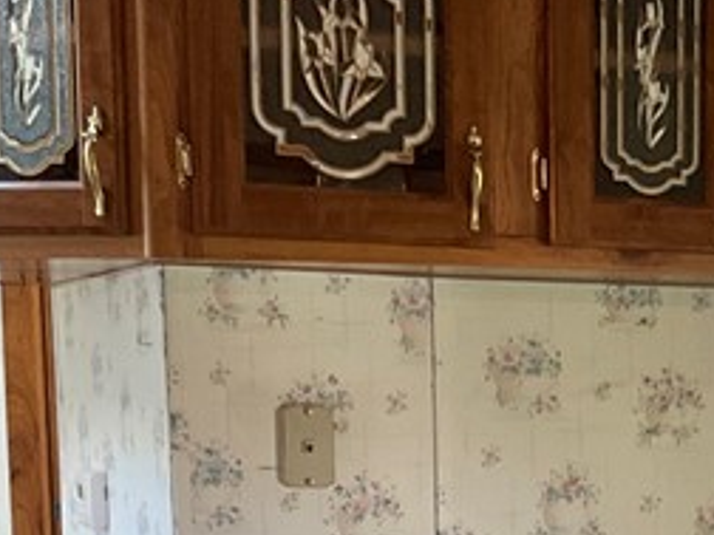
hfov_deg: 16.2
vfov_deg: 11.9
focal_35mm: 118
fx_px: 2434
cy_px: 841
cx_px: 776
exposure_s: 1/60
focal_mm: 3
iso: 160
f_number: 1.8
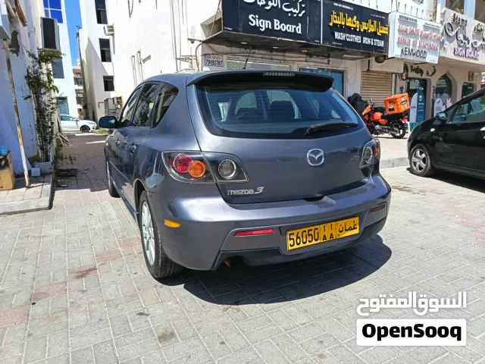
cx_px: 242
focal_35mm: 24
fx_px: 336
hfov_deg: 71.6
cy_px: 182
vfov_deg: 56.8
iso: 100
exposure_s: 1/671
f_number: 1.75
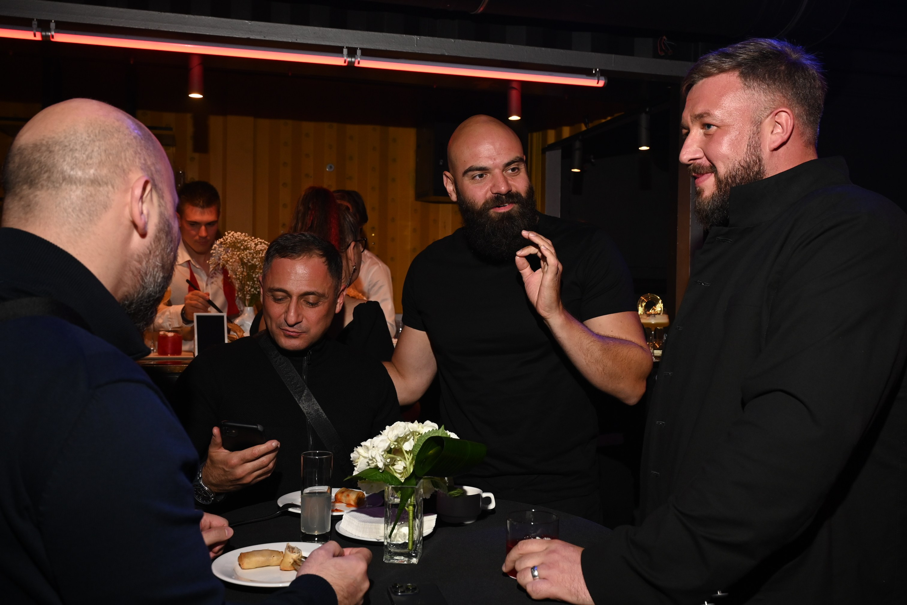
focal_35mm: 35
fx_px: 882
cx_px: 454
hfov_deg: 54.4
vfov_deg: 37.9
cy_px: 302
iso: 1000
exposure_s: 1/125
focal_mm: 35
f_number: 7.1
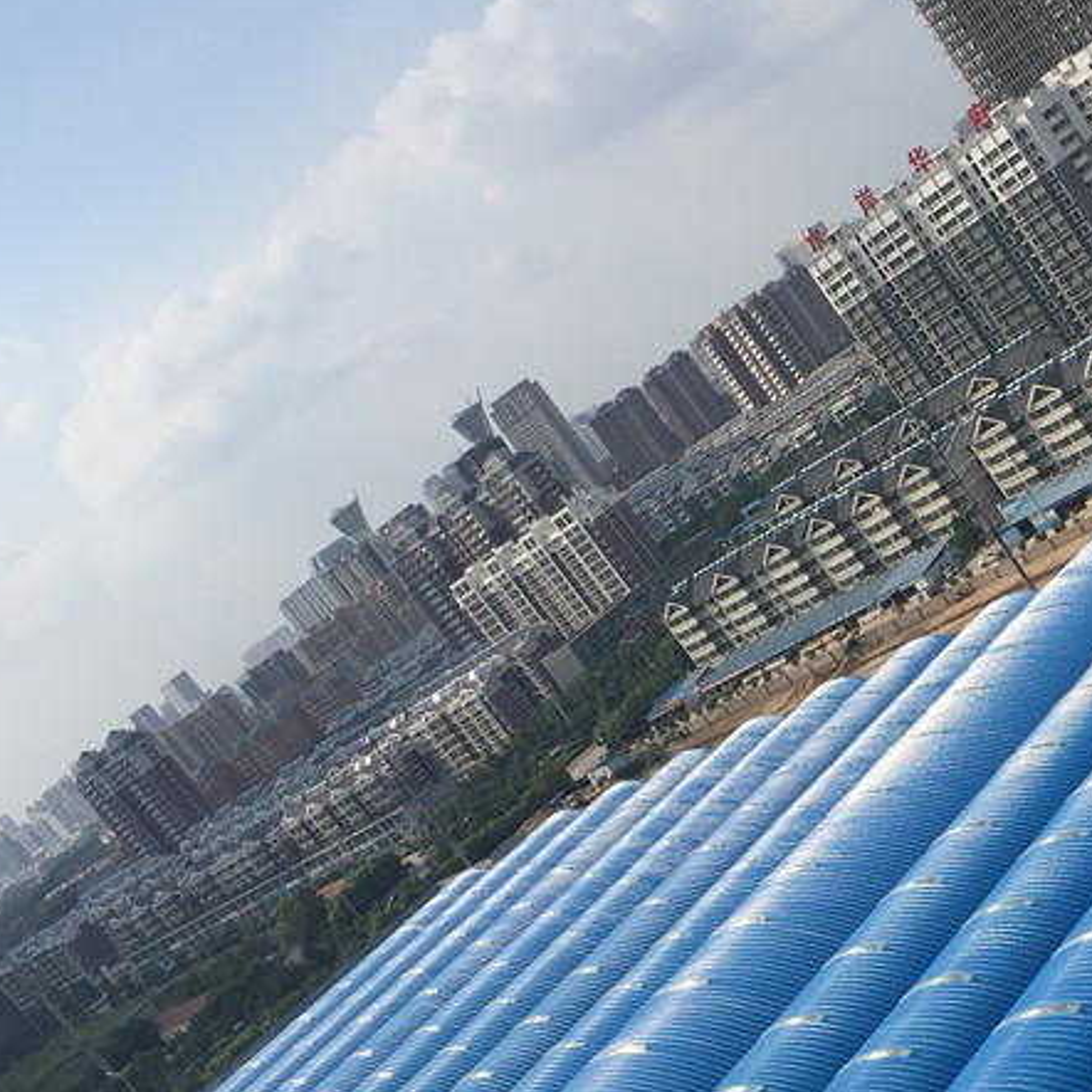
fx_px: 2070
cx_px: 959
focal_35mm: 58
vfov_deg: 29.0
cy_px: 855
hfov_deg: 28.5
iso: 32
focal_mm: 4.15
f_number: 2.2
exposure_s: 1/3597
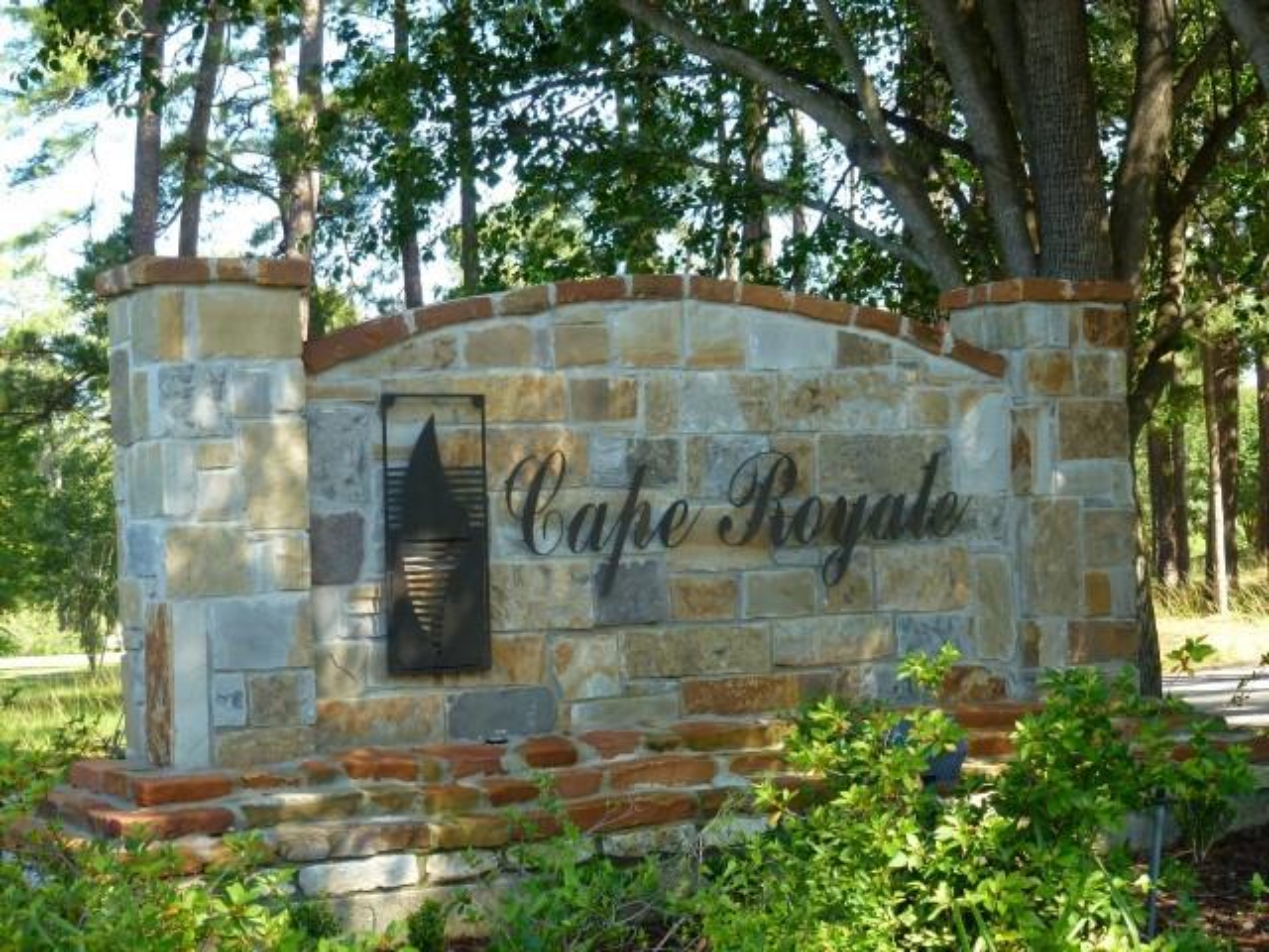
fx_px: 2236
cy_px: 476
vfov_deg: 24.0
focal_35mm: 61
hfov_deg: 31.7
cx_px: 634
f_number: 4.5
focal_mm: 10.9
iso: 100
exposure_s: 1/80
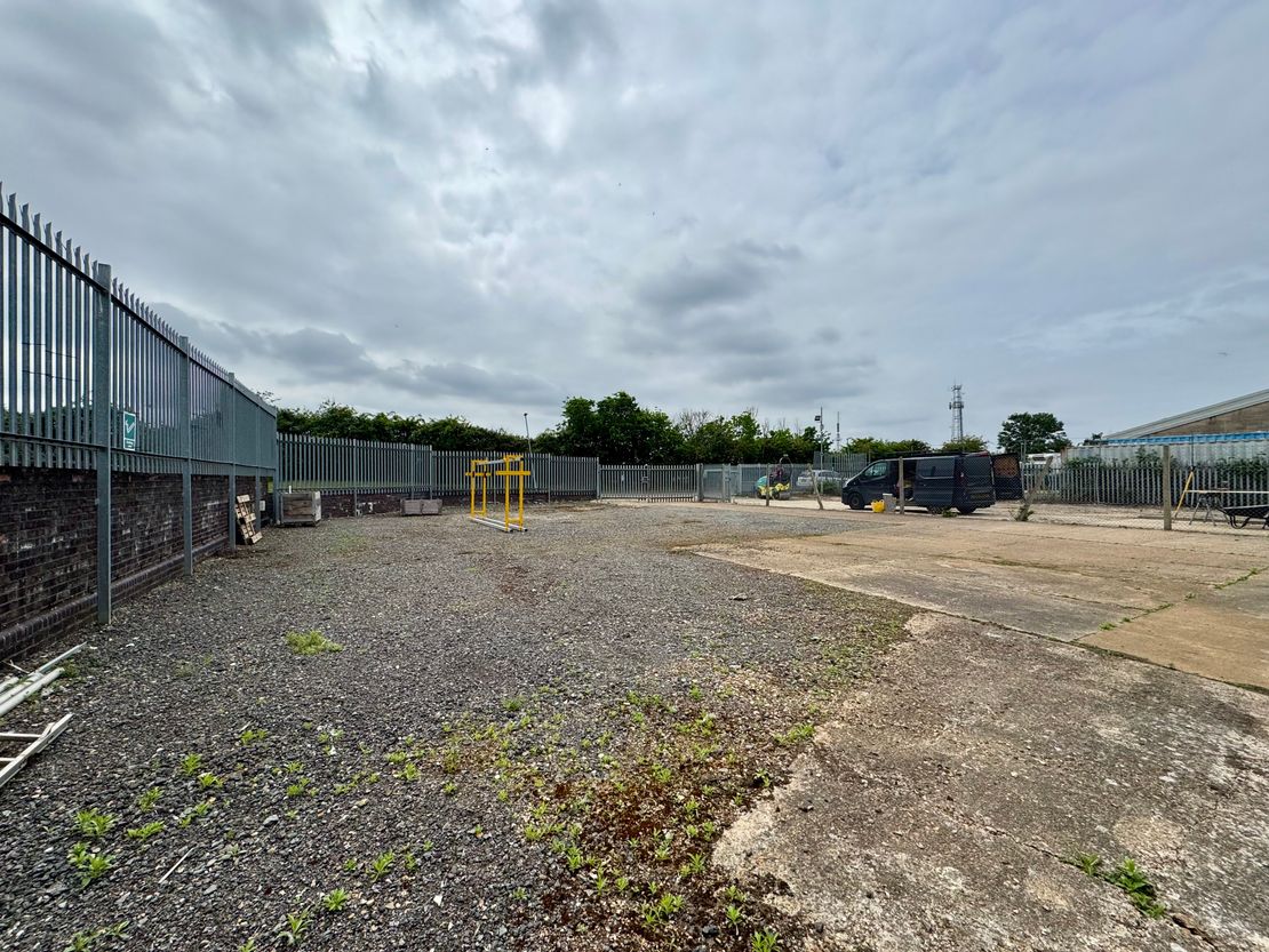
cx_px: 634
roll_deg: +0.3
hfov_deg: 102.1
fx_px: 513
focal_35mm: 14
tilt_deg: +0.7
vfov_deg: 85.7
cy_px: 476
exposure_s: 1/3390
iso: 50
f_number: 2.2
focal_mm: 2.22
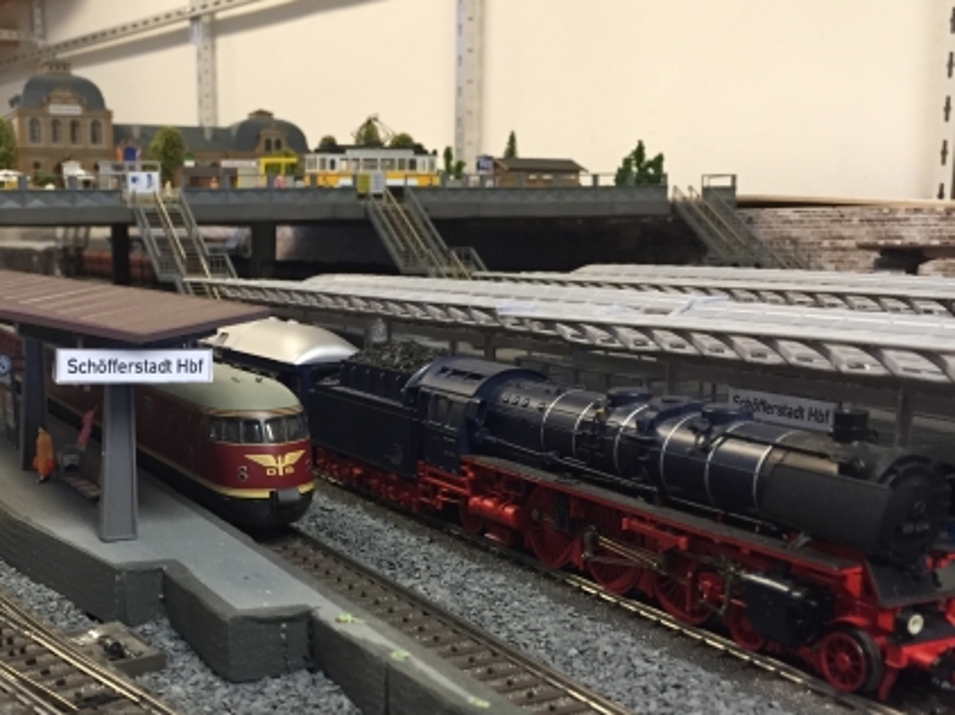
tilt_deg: -11.3
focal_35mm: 44
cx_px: 276
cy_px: 482
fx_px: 1213
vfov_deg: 32.5
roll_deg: +0.9
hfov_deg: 42.1
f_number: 2.2
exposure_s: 1/33
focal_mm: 4.15
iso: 250
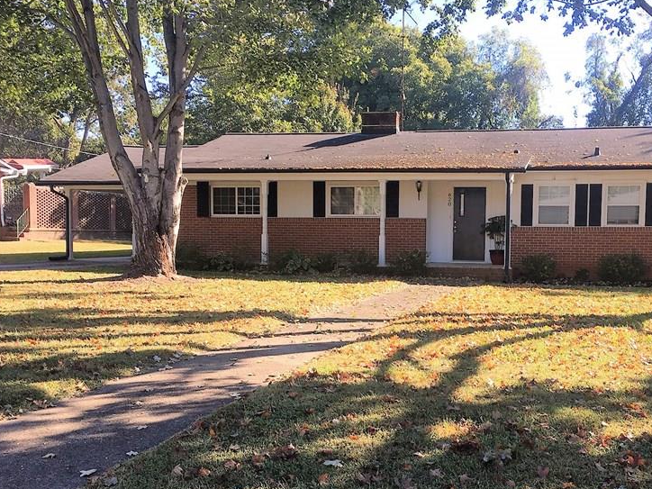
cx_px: 404
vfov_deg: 35.0
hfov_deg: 45.4
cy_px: 292
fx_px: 772
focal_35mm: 41
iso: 25
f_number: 2.2
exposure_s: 1/396
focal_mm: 4.15
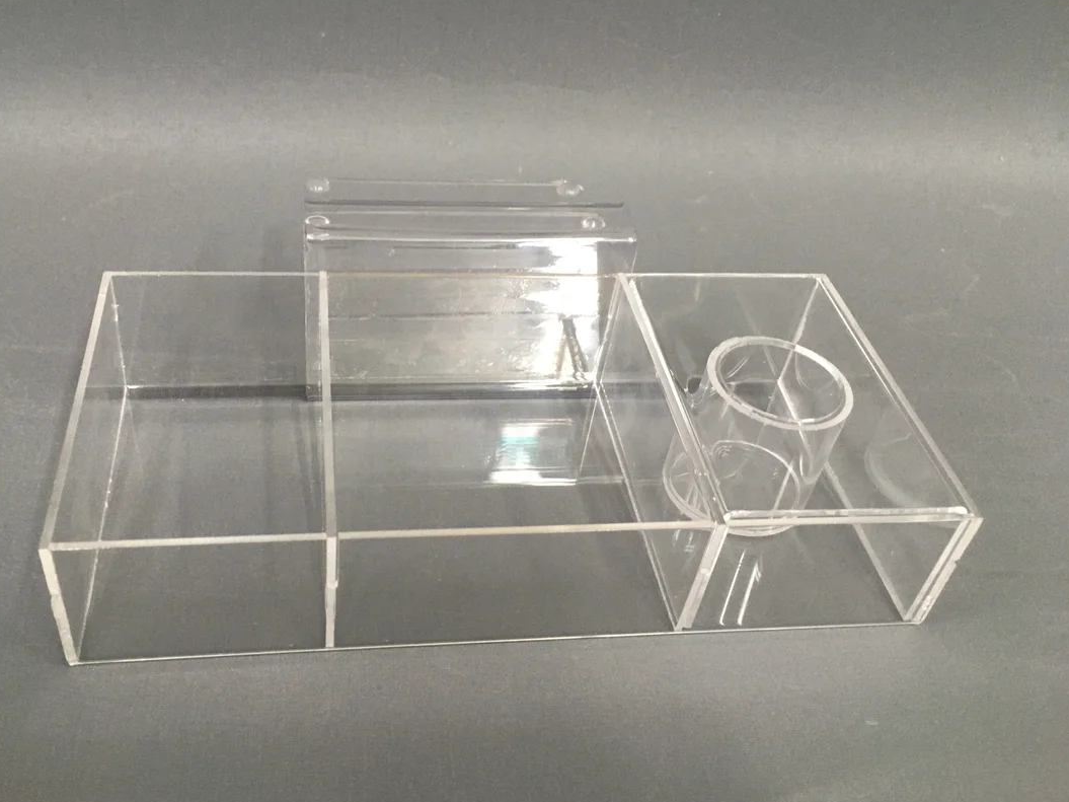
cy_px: 397
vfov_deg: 42.9
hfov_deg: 55.2
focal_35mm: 33
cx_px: 467
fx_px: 1019
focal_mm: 4.15
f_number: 2.2
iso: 160
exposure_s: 1/33
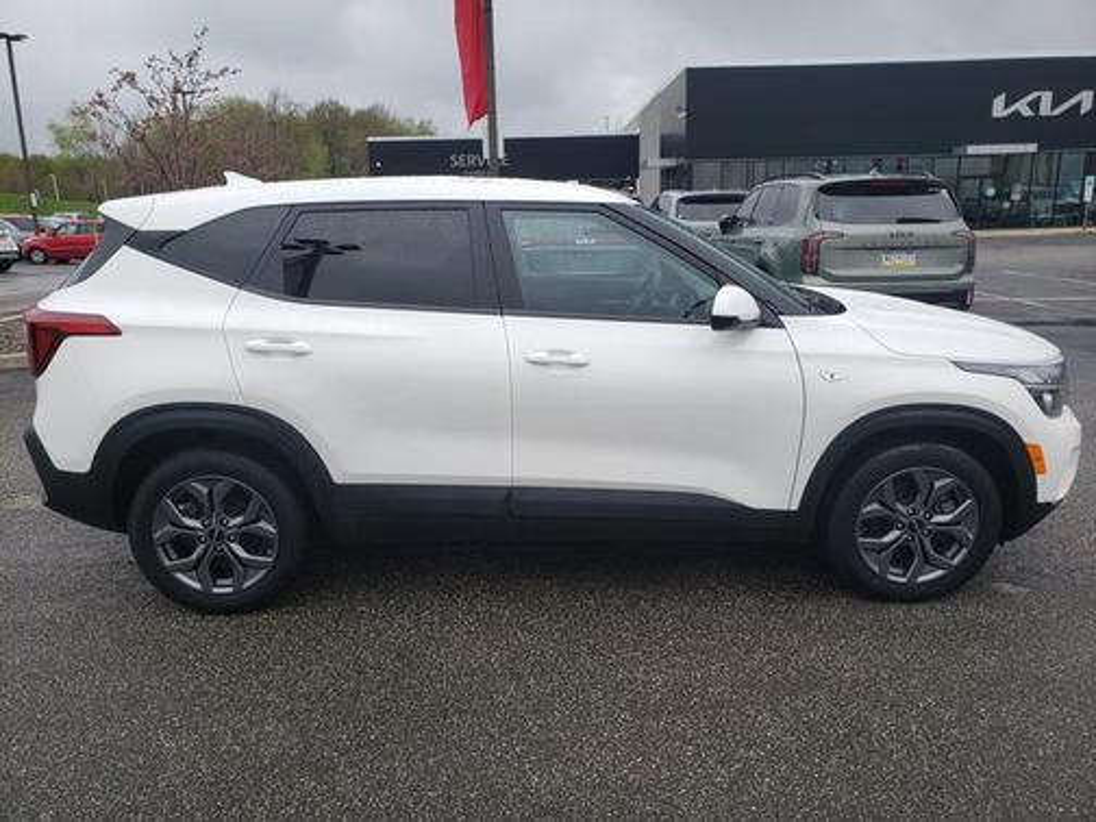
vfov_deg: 53.1
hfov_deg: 67.3
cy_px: 411
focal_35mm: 26
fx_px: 823
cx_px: 548
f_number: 2.4
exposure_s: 1/714
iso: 50
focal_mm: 4.3
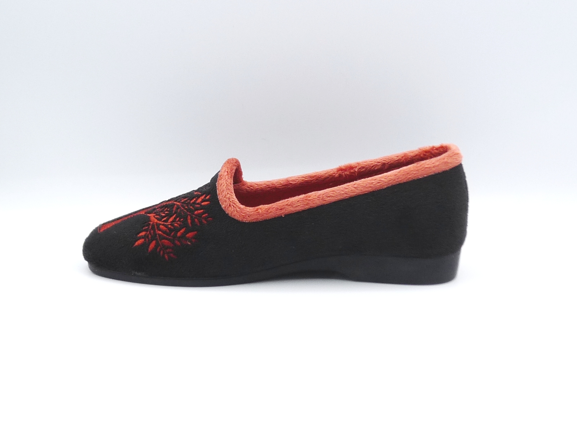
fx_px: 833
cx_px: 288
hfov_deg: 38.2
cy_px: 216
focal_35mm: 50
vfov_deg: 29.1
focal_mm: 4.9
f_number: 4
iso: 100
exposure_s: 1/160
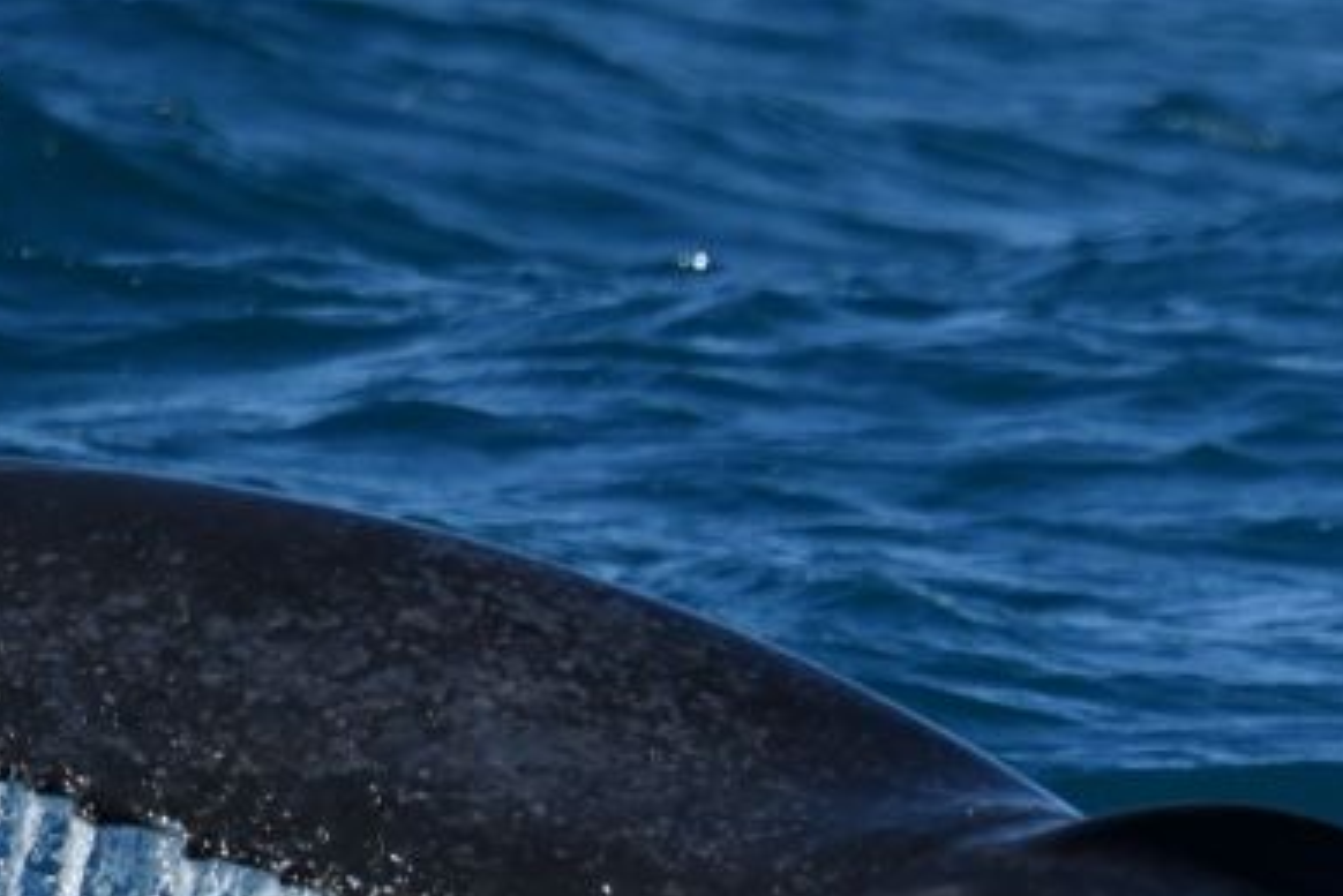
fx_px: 46162
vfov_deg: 1.1
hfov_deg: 1.7
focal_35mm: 1237
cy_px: 908
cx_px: 419
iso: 1000
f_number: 6.3
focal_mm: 600
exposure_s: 1/8000
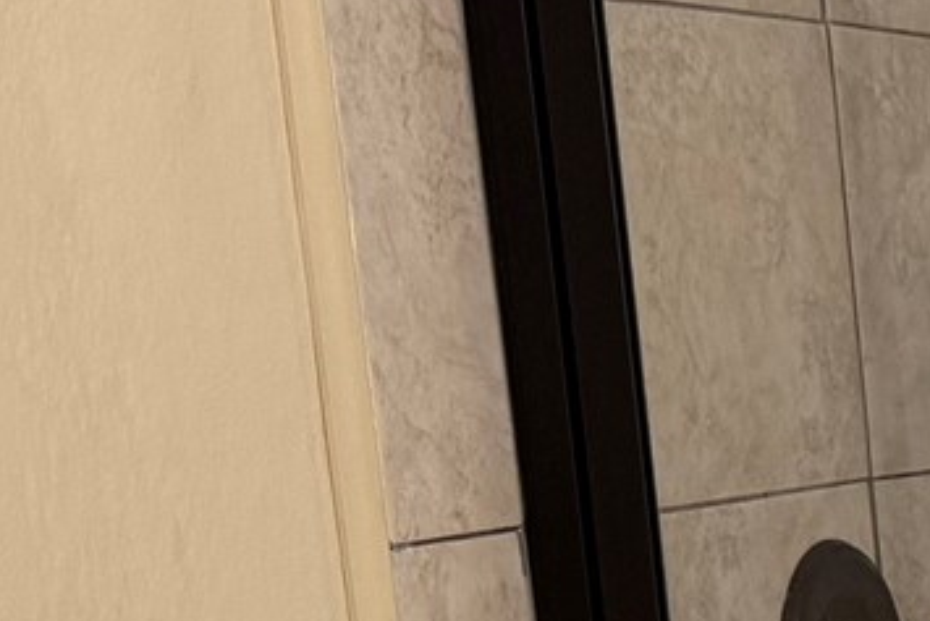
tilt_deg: -13.1
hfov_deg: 10.7
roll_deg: -0.1
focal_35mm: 144
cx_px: 2614
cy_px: 1059
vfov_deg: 9.2
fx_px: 3721
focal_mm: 6.76
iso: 160
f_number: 1.78
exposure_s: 1/60
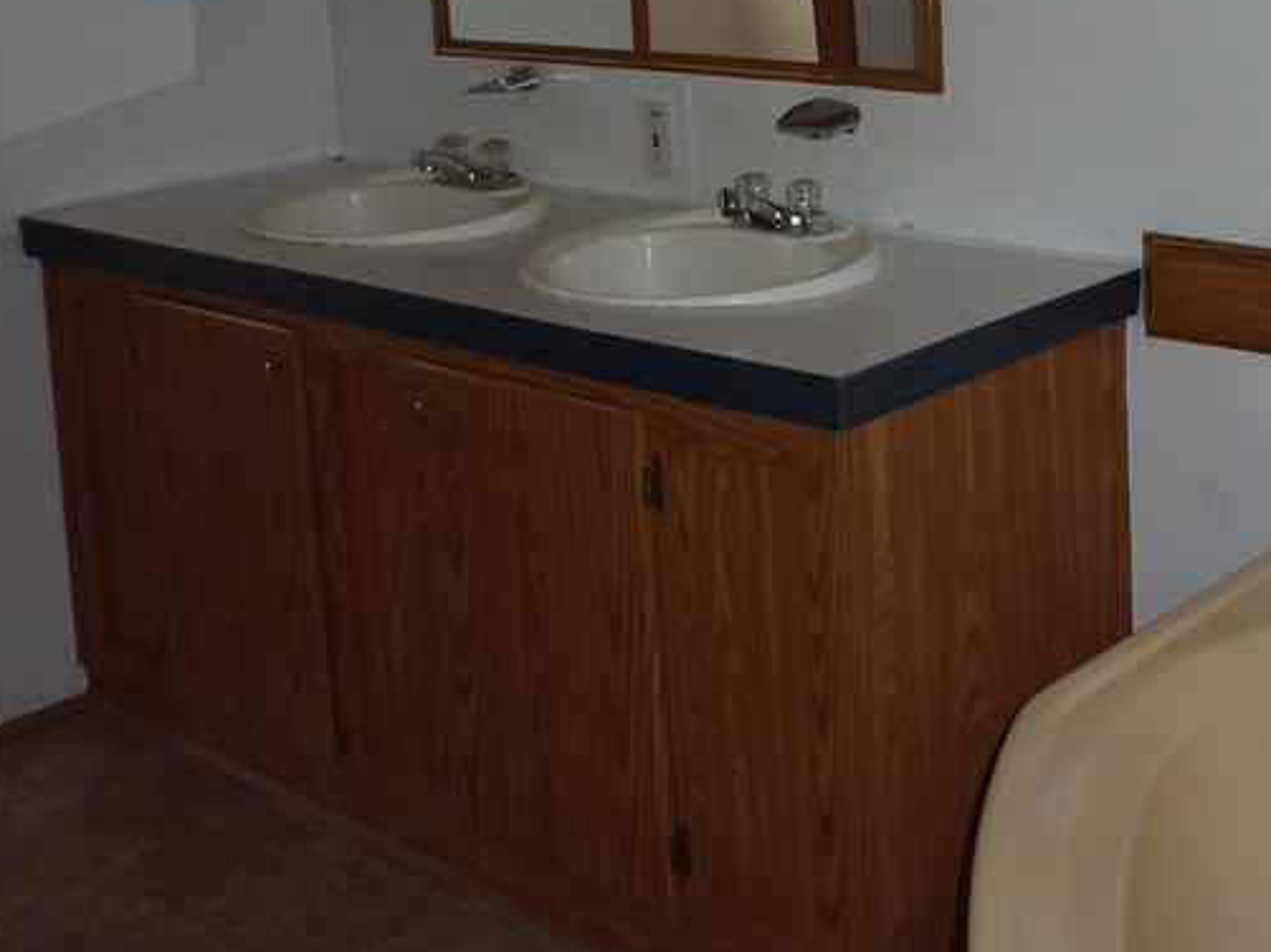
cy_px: 86
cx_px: 1036
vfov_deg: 27.5
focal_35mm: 51
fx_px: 1872
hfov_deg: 36.1
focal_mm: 4.1
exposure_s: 1/30
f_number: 3.3
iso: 100
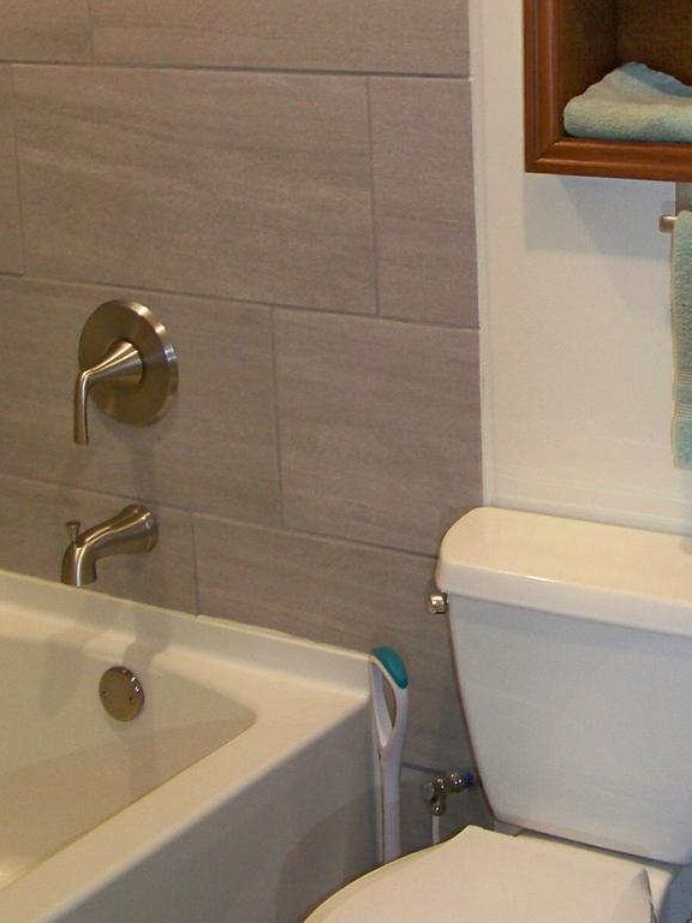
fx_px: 1759
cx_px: 575
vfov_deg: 28.9
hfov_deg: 21.9
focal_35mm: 66
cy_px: 228
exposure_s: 1/30
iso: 200
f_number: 2.8
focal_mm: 5.85
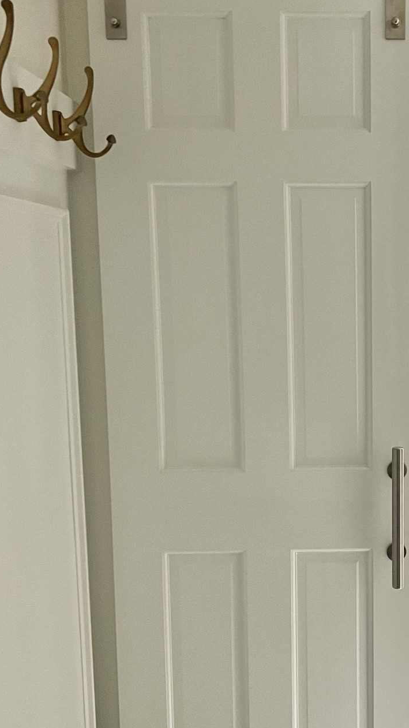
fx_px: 887
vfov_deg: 44.5
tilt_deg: -6.9
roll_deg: +0.2
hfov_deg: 25.0
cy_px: 395
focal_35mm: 46
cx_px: 381
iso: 320
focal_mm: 5.7
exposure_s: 1/60
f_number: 1.5
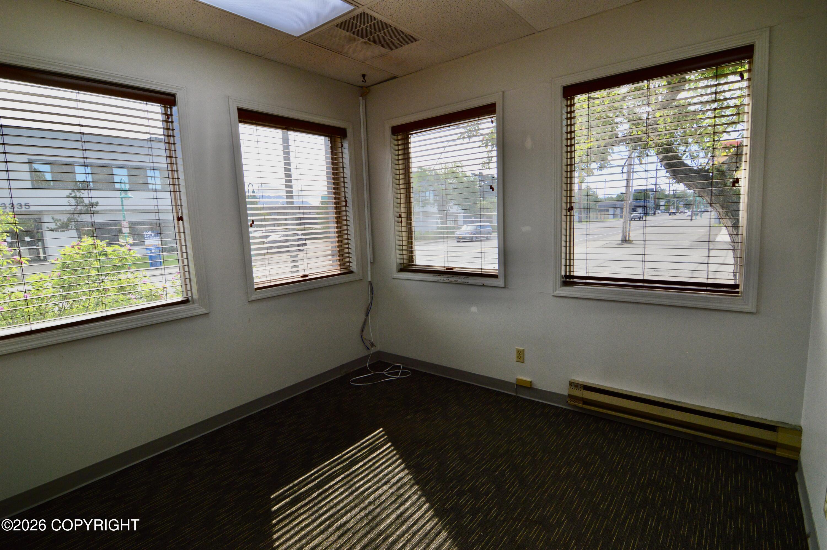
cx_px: 414
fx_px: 379
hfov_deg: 95.0
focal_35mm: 16
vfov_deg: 71.9
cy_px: 275
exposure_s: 1/160
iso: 400
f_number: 9
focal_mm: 11
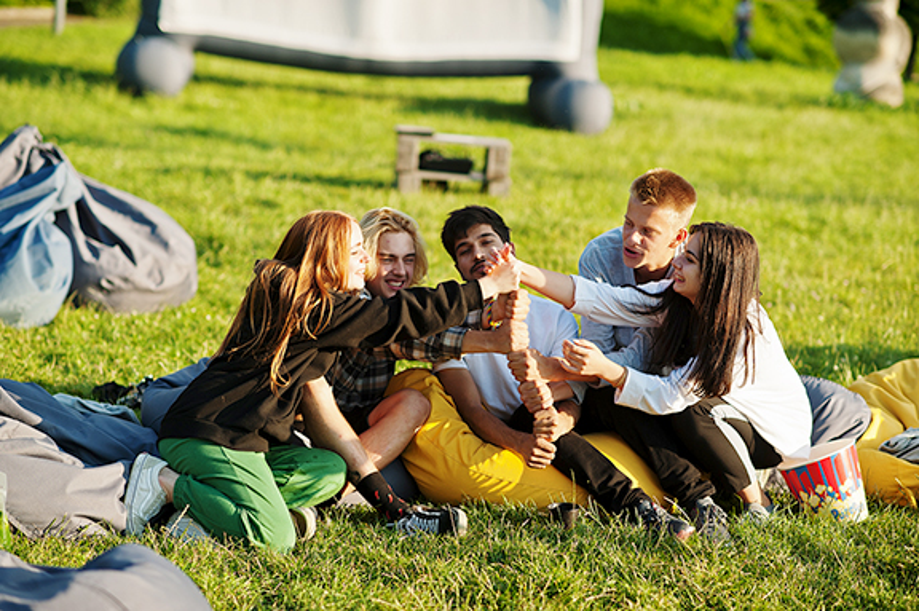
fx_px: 2168
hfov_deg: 23.9
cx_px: 460
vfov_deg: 16.0
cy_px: 306
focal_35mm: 85
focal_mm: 85
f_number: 2.5
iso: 200
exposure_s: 1/2000
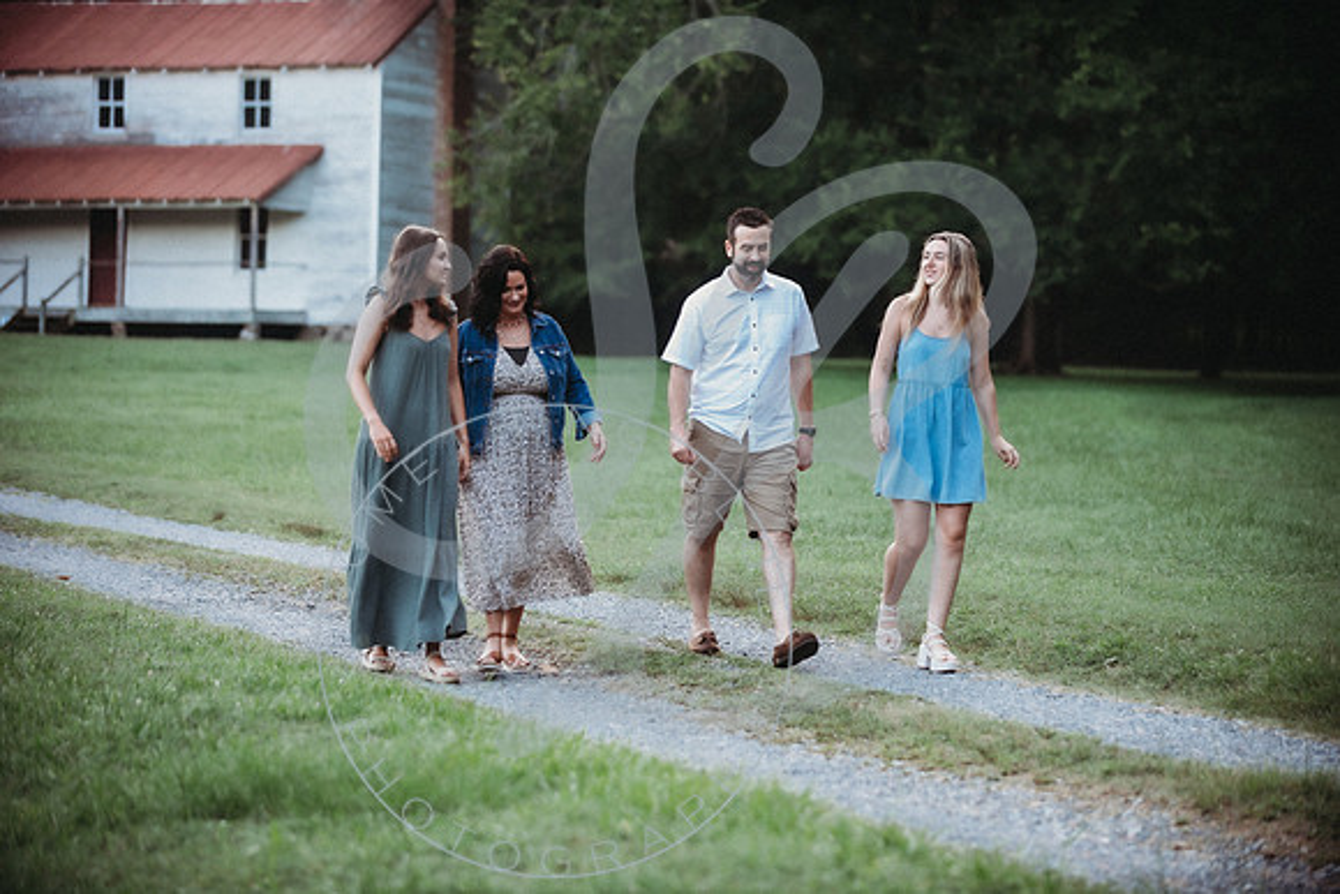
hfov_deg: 17.6
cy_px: 447
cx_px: 670
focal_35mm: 116
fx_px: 4319
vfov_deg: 11.8
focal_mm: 116
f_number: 2.8
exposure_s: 1/250
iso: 800
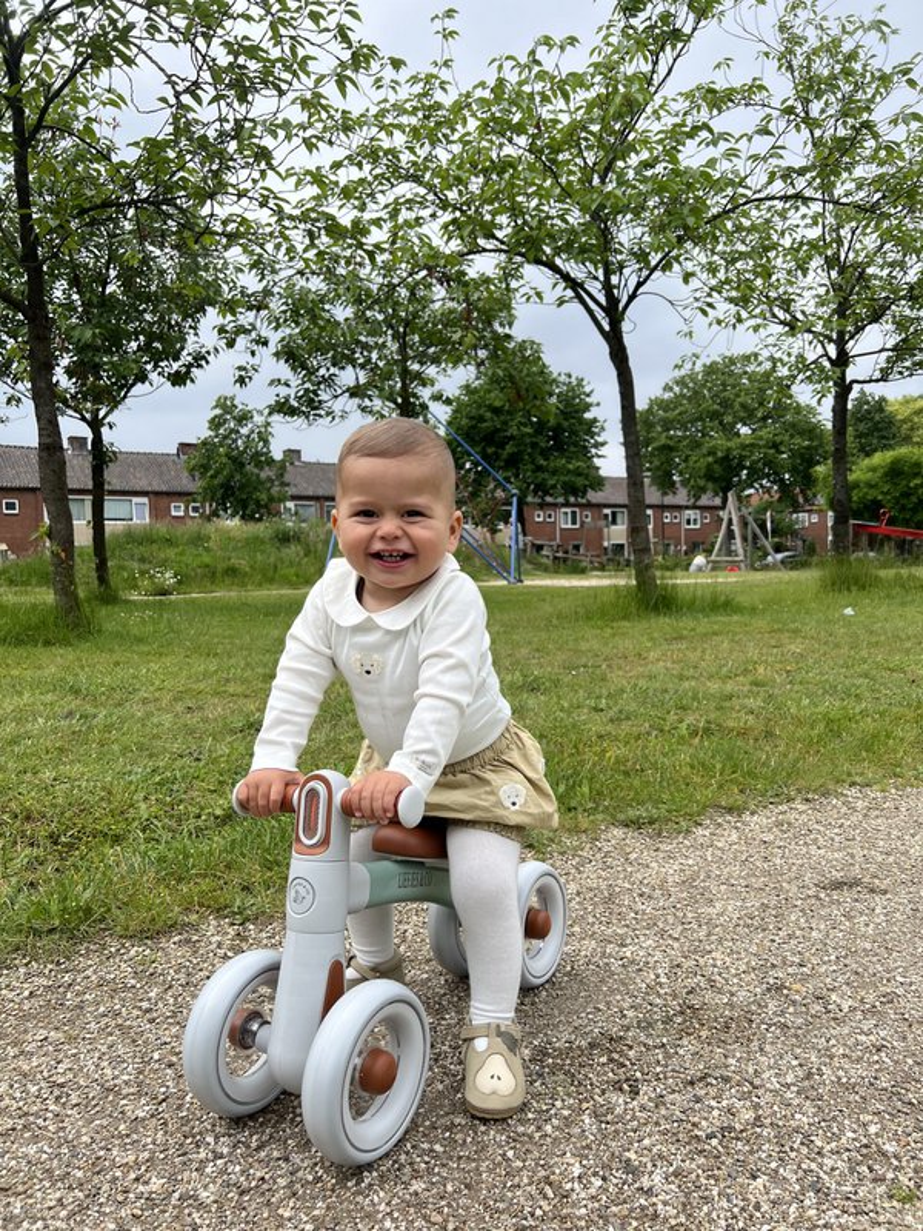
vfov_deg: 67.3
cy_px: 616
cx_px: 462
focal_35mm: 26
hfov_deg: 53.1
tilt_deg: -1.9
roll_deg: +0.9
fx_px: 924
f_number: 1.5
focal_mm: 5.7
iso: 50
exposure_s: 1/2994
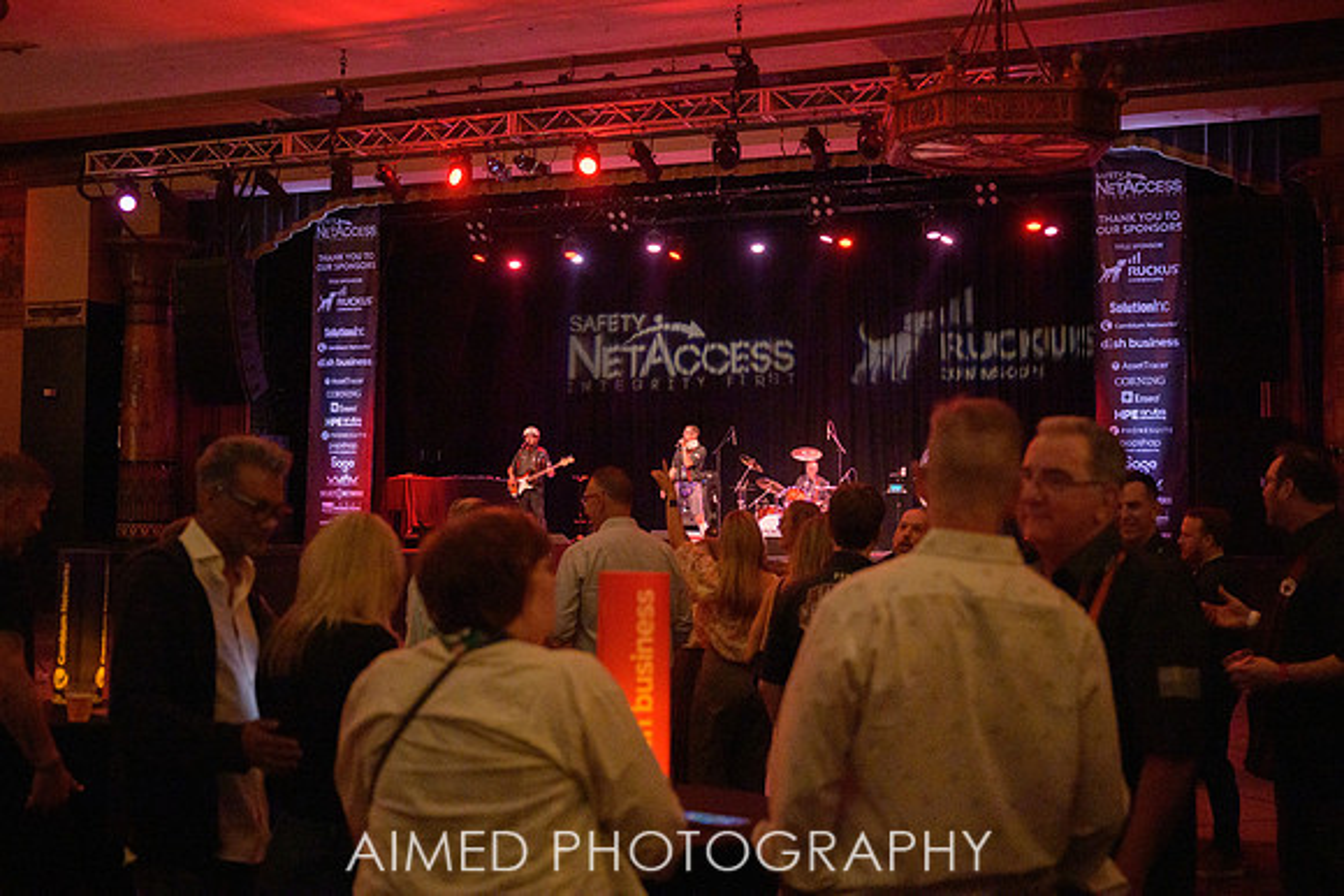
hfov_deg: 42.6
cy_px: 404
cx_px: 649
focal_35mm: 46
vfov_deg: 29.2
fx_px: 1722
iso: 4000
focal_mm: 42
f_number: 2.8
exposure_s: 1/200
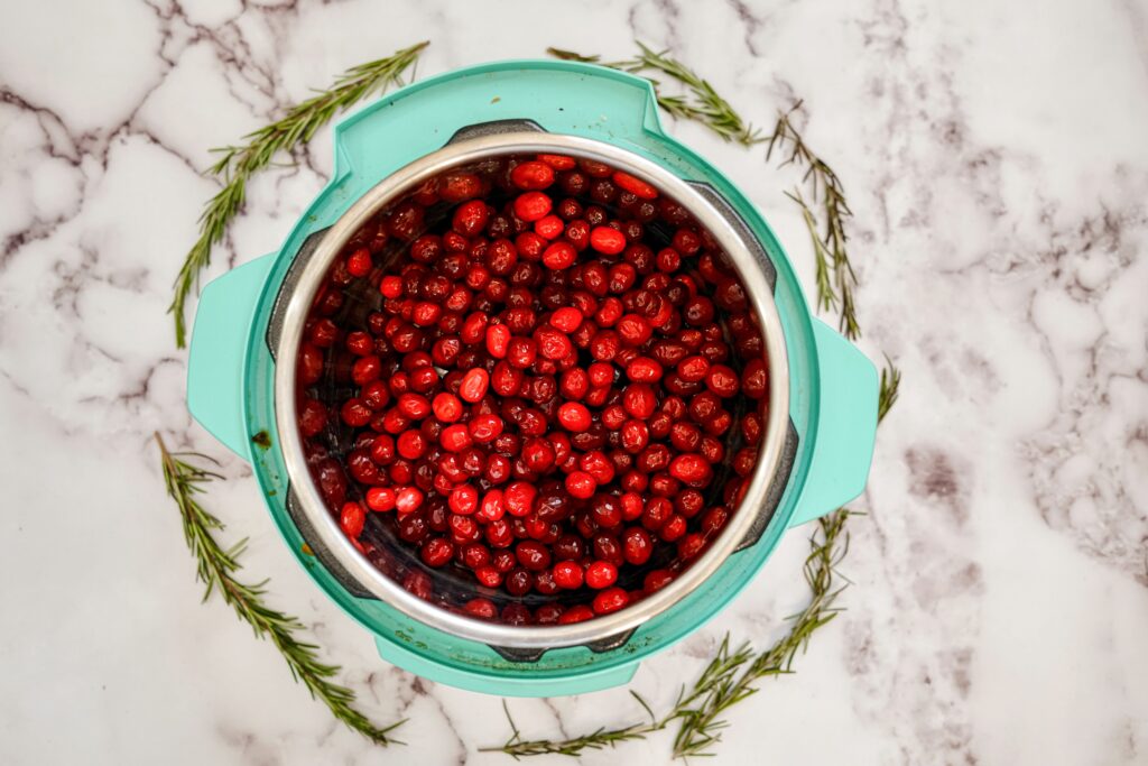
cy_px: 383
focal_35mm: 50
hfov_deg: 39.6
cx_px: 574
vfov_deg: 27.0
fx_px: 1595
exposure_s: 1/60
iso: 1000
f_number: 4
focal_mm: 50
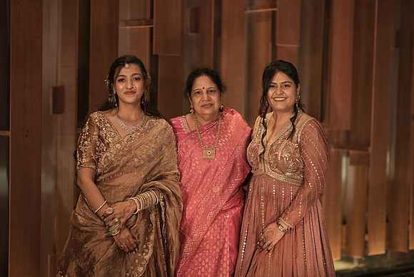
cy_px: 138
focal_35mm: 85
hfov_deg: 23.9
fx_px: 978
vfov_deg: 16.1
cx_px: 207
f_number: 1.8
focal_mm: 85
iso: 500
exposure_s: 1/160
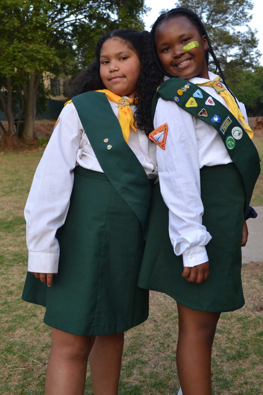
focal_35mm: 39
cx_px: 153
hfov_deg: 34.1
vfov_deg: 49.4
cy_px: 165
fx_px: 427
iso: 320
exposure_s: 1/125
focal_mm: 22
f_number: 5.6
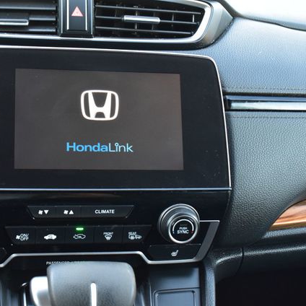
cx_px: 115
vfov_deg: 28.8
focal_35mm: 60
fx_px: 596
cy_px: 153
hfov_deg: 28.7
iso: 1400
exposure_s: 1/15
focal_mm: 31
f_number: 6.3
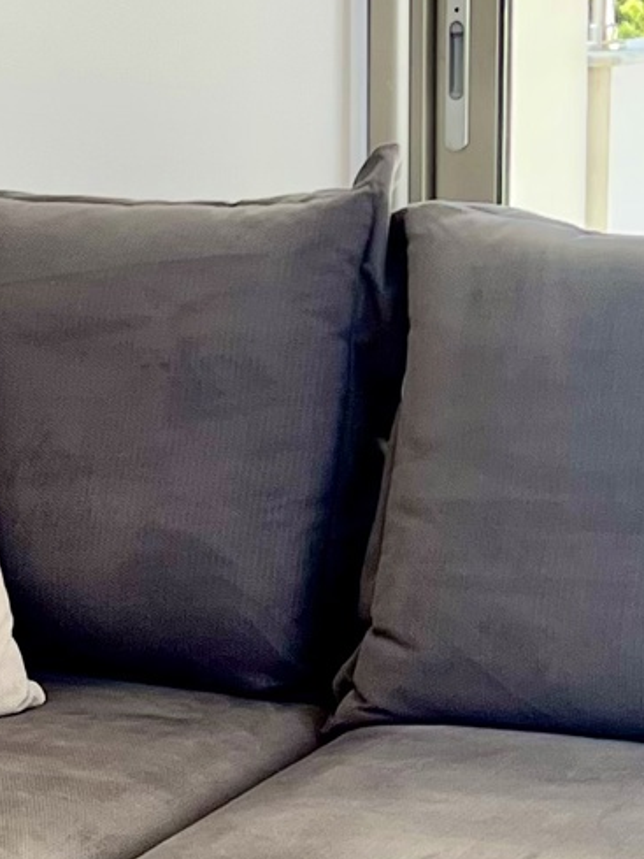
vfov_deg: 14.5
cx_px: -137
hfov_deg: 10.7
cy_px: 603
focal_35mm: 136
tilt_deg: -12.0
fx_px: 3372
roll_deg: +0.9
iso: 40
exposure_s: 1/150
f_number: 1.5
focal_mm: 5.7
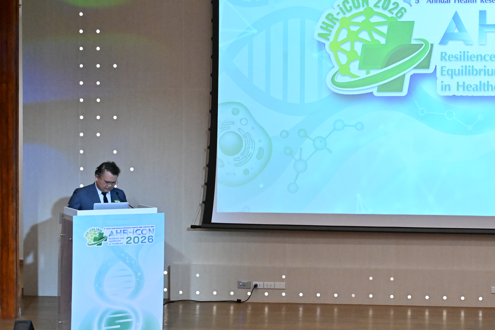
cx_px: 429
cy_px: 158
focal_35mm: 51
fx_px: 701
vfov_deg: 26.5
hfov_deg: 36.8
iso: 6400
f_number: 4
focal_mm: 29
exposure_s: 1/320
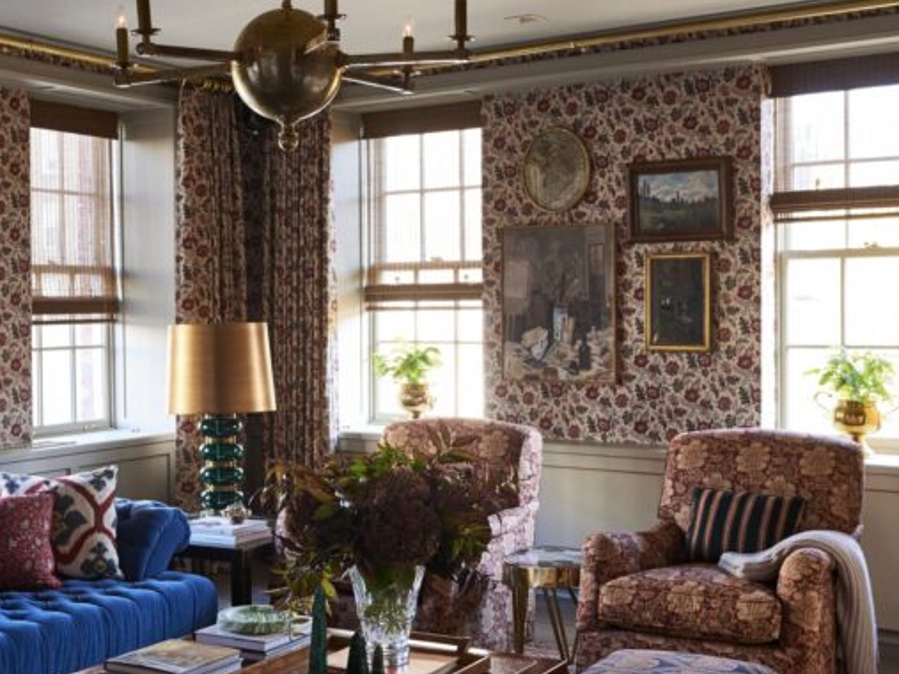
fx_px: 1324
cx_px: 262
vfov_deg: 28.5
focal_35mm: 51
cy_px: 397
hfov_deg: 36.9
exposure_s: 1/6
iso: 400
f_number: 9
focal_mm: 35
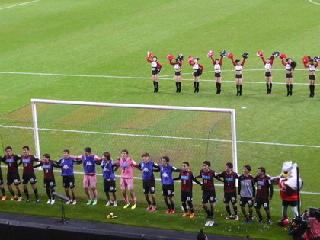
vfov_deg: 14.9
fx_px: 915
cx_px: 160
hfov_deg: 19.8
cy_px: 120
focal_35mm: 99
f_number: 3.7
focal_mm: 10.2
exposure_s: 1/40
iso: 400
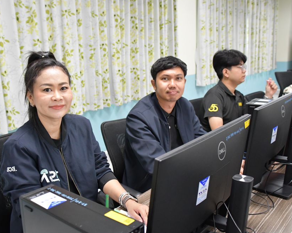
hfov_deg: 50.2
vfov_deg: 41.1
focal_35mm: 36
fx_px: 311
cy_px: 116
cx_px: 132
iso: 3200
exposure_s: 1/100
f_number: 3.5
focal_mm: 21
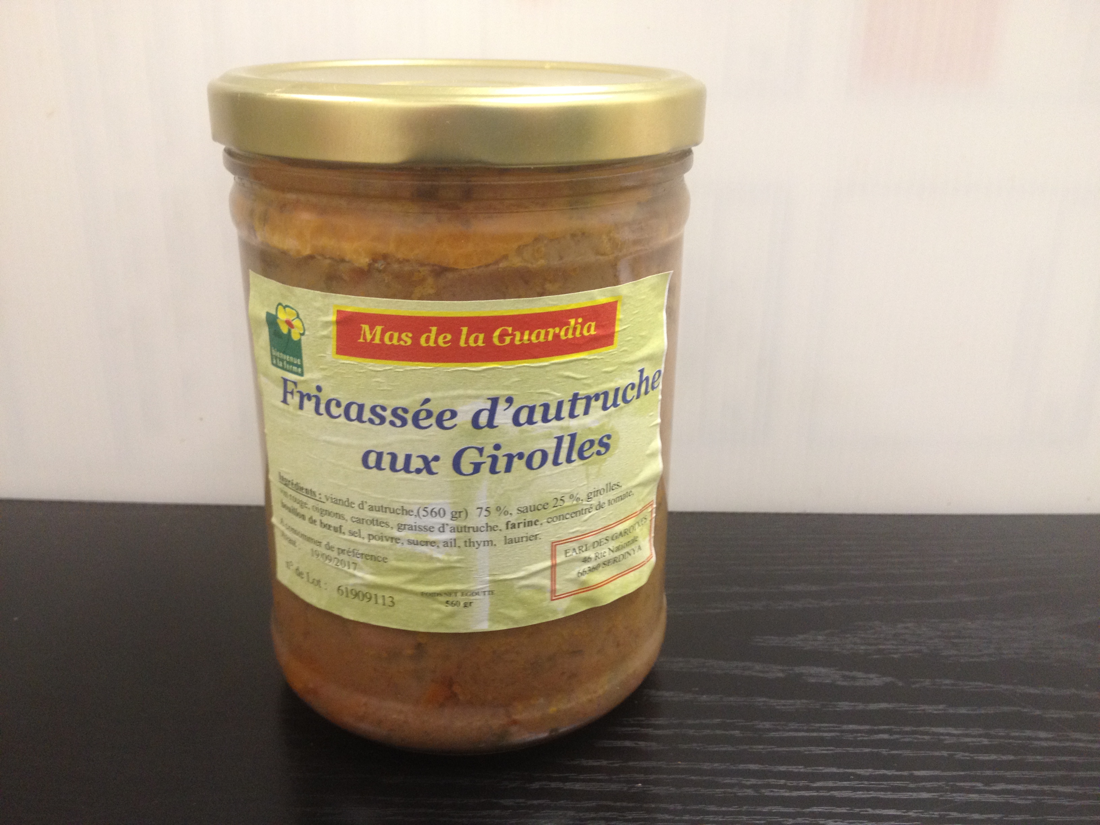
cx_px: 550
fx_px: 1112
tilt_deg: -21.8
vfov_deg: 40.7
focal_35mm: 35
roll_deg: +0.0
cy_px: 412
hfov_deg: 52.6
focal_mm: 4.28
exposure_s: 1/20
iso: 125
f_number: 2.4
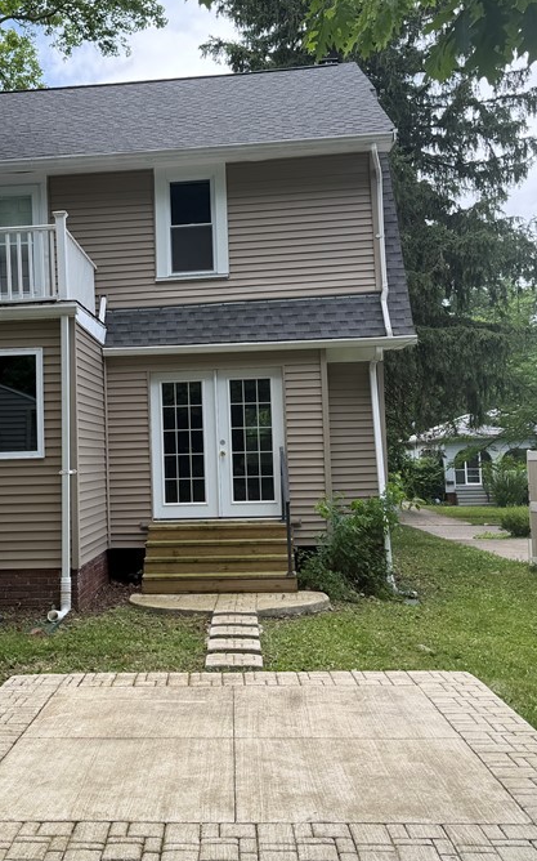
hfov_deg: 32.2
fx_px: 914
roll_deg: +2.8
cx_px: 137
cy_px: 406
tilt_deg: +2.6
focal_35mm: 39
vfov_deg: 50.4
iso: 80
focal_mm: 6.76
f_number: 1.78
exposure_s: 1/992
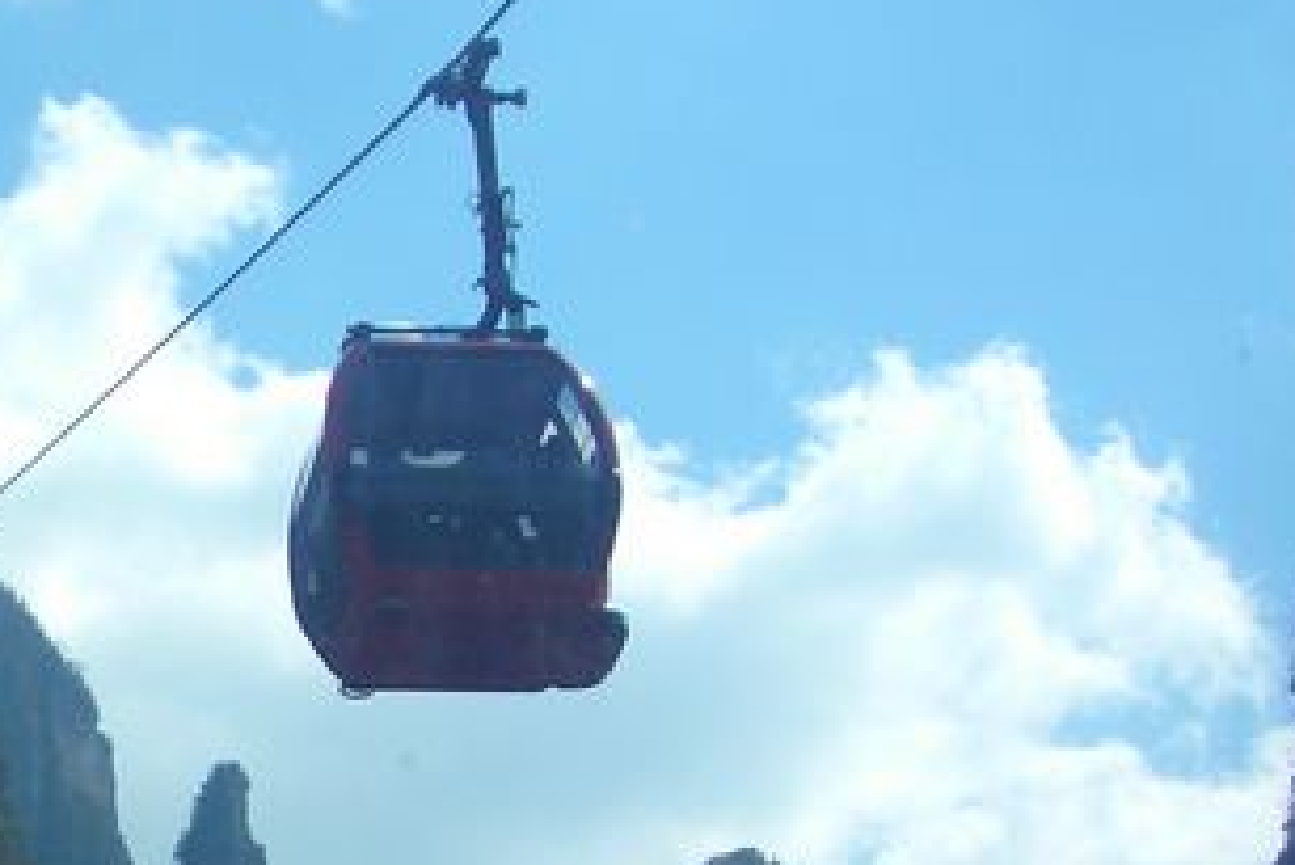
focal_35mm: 103
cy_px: 823
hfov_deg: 18.8
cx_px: -232
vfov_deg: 13.2
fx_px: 3707
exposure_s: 1/395
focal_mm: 6.3
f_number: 3.2
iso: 50
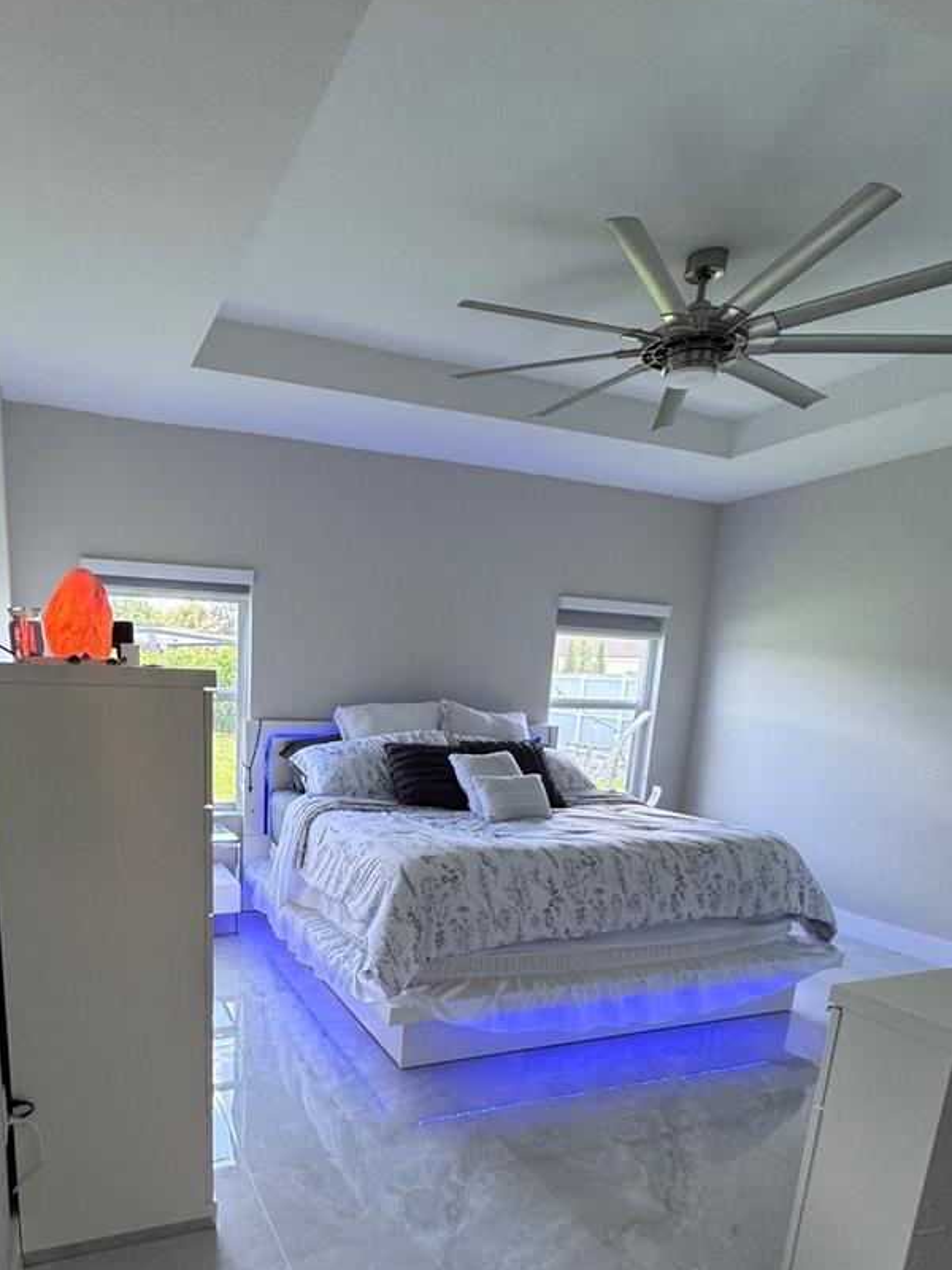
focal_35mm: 21
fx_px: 770
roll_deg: -1.1
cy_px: 856
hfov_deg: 62.0
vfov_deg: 76.3
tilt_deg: -12.2
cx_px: 321
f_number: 2.2
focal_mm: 2.22
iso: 160
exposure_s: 1/60
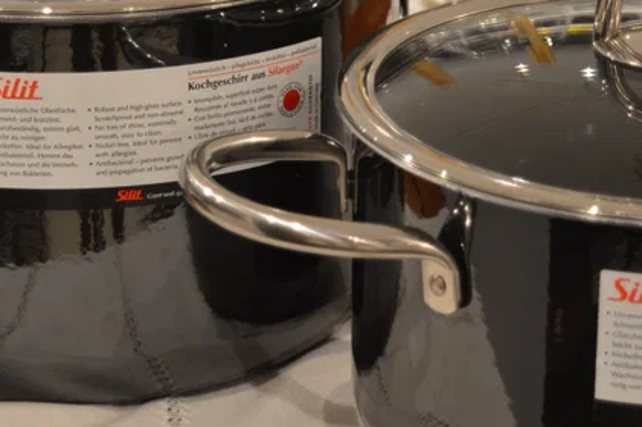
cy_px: 149
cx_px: 339
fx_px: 2156
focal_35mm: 121
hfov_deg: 16.9
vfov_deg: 11.3
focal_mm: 34
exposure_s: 1/20
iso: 400
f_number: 4.5
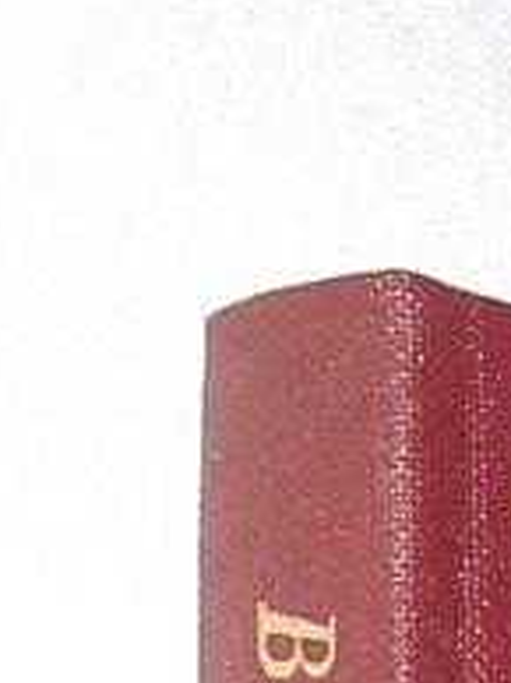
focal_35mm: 275
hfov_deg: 5.3
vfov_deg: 6.8
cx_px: 1043
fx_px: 5425
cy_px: 1676
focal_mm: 7.8
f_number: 5.5
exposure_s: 1/60
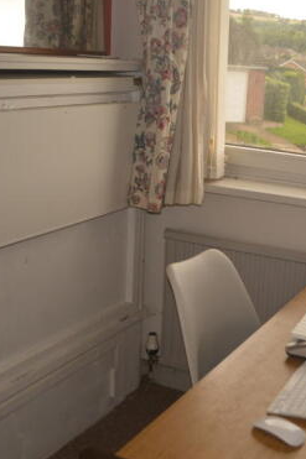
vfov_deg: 37.5
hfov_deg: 25.0
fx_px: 676
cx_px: 255
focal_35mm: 53
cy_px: 196
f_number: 3.8
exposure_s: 1/125
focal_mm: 20
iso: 400
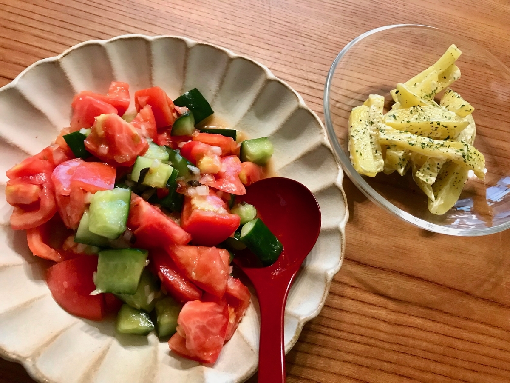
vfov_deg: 49.7
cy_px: 192
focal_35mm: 28
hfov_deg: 63.4
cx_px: 255
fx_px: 413
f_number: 1.8
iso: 100
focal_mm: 3.99
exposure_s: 1/15
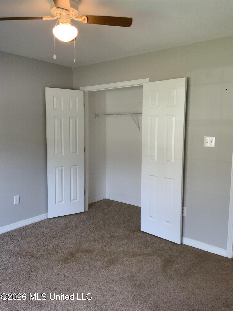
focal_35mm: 29
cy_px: 156
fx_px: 260
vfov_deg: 61.7
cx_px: 116
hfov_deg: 48.2
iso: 64
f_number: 1.8
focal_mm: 3
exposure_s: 1/60
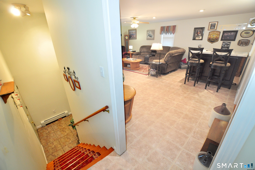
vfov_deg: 77.2
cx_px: 128
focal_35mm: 15
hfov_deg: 100.5
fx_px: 106
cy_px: 85
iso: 800
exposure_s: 1/40
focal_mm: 10
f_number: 4.5
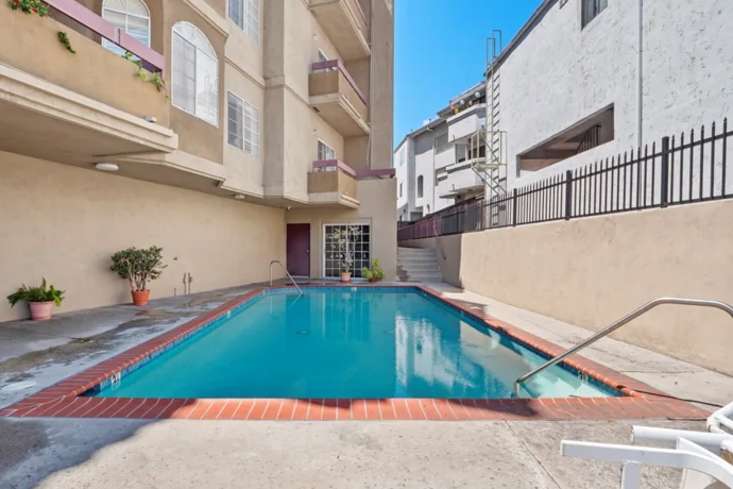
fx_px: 366
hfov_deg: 89.9
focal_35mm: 18
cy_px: 265
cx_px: 344
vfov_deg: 67.3
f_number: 8
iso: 200
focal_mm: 8
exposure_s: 1/50
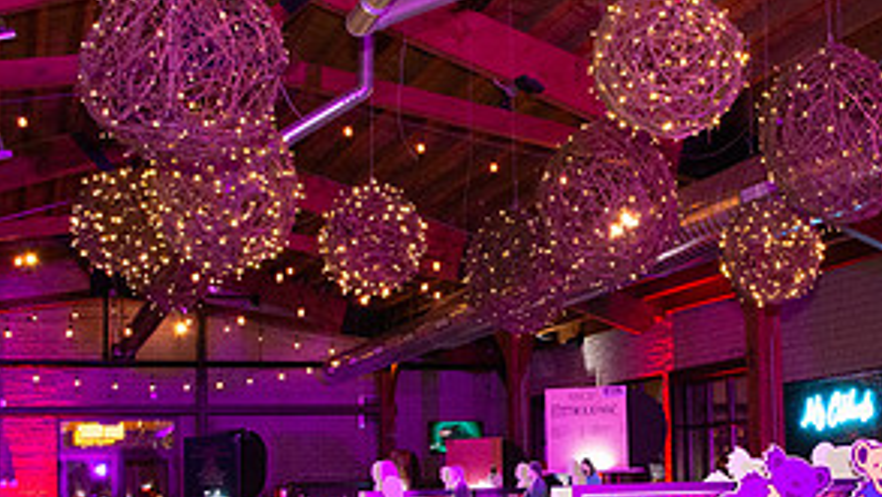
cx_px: 626
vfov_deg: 21.3
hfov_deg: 36.6
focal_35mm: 56
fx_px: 1310
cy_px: 378
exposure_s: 1/40
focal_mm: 18
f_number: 8
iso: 4000
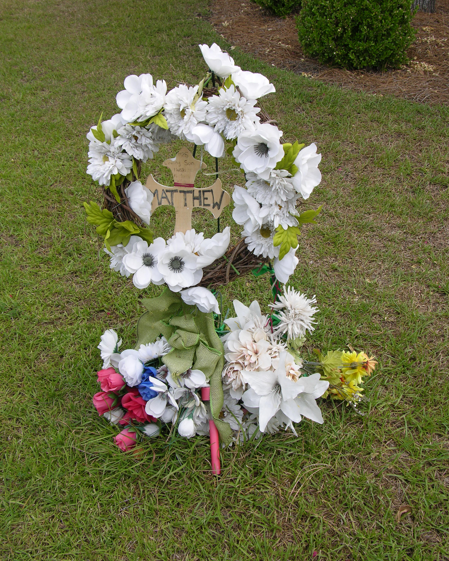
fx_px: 615
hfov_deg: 40.1
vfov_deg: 49.0
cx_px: 225
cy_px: 259
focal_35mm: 37
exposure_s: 1/180
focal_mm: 8.9
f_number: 5.6
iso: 50
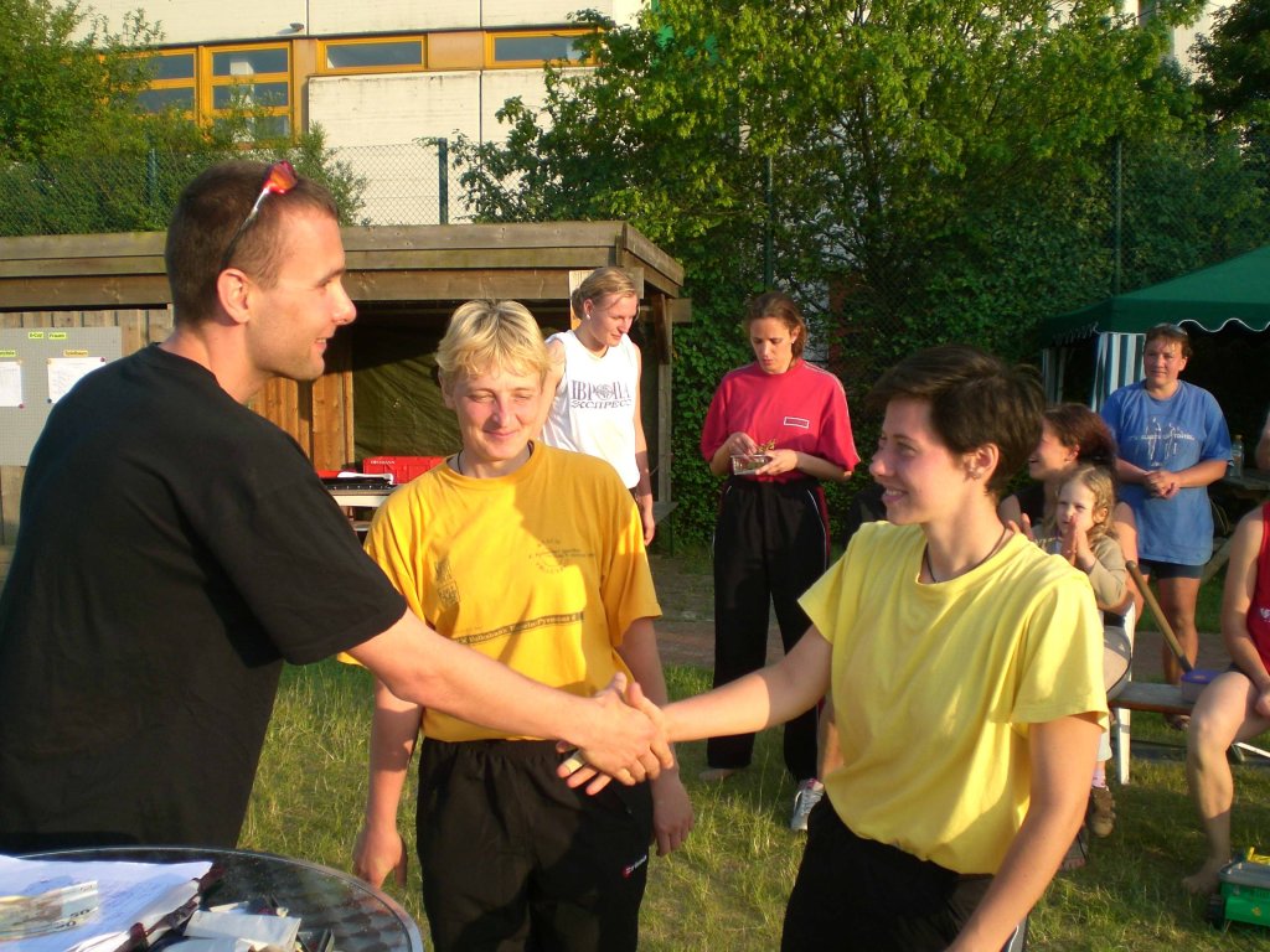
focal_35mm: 38
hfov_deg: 49.0
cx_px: 635
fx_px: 1394
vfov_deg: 37.7
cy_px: 476
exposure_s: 1/320
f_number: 3.1
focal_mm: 6.3
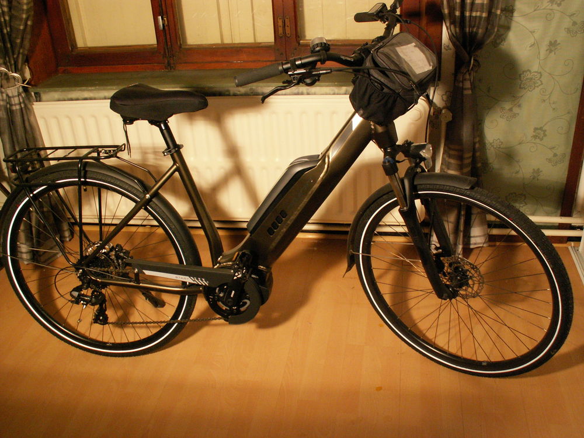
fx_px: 590
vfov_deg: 40.7
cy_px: 219
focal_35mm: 35
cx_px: 292
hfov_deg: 52.6
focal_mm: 5.86
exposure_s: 1/30
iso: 160
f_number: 2.8
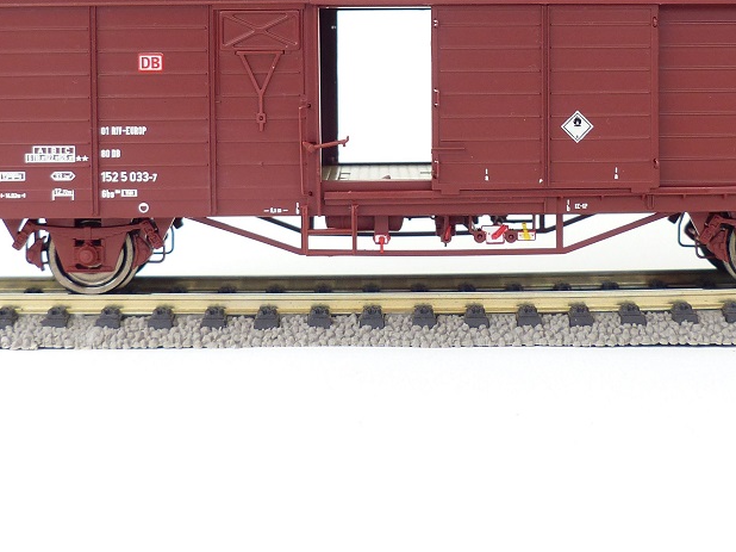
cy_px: 123
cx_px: 431
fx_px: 1233
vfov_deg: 24.9
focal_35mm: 58
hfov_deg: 33.2
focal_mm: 6.2
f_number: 2.8
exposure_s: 1/100
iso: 100
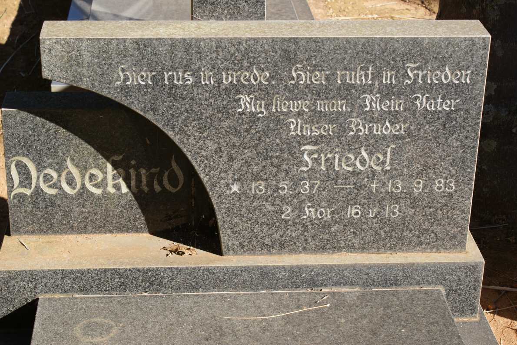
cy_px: 172
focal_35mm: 75
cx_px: 258
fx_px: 1077
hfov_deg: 27.0
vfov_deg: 18.2
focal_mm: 50
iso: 100
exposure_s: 1/160
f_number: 7.1
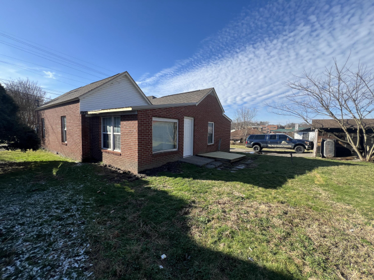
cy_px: 140
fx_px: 140
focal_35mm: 13
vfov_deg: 89.9
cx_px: 187
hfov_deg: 106.2
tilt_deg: -5.1
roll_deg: -1.5
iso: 32
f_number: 1.8
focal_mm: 1.57
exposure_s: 1/803
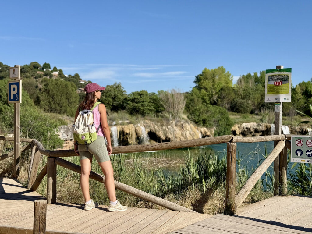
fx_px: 433
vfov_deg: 30.3
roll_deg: -0.4
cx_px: 156
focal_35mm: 48
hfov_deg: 39.7
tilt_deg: +0.7
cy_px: 117
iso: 64
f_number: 1.78
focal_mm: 6.76
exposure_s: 1/5587
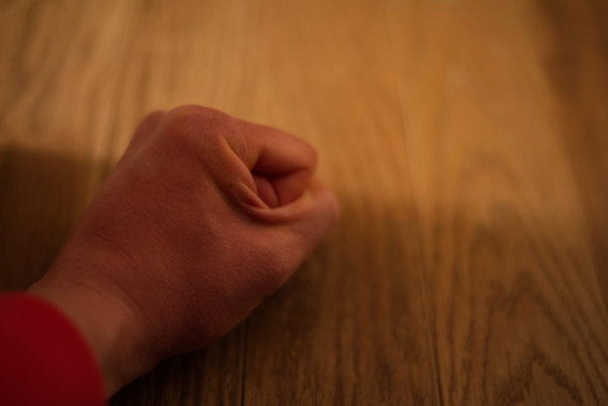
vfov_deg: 27.0
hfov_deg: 39.6
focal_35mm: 50
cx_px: 304
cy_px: 203
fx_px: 845
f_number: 1.8
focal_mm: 50
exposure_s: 1/4
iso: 200
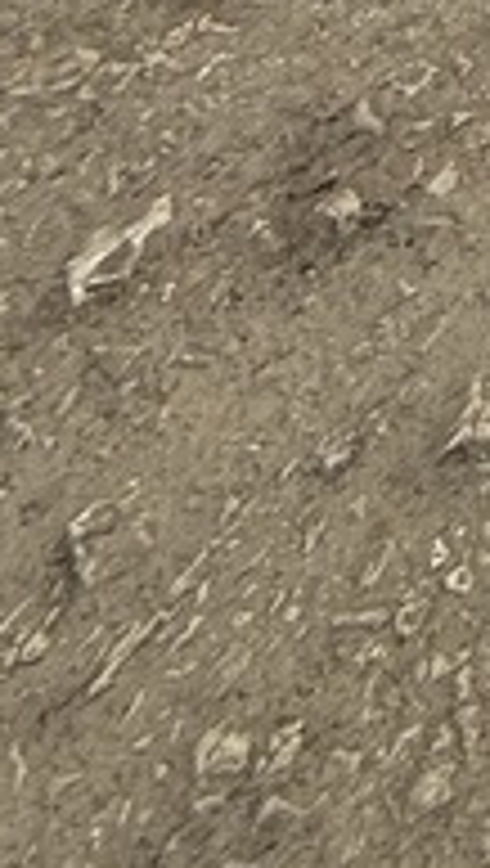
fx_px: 1819
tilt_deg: -15.1
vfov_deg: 16.7
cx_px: 1367
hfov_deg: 11.2
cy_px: -1034
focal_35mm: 79
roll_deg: +3.2
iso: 64
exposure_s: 1/1464
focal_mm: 2.22
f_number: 2.2
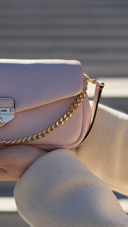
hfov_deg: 14.9
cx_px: 2
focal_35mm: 80
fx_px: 483
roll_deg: -0.5
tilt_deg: -8.1
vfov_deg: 26.5
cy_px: 133
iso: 100
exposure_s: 1/3891
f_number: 1.78
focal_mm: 6.76
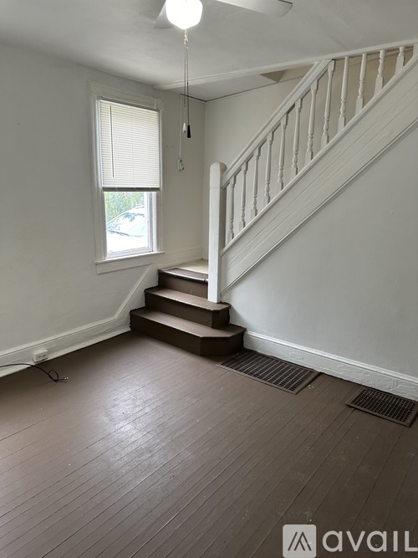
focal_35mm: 24
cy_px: 279
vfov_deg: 71.6
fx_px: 387
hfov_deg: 56.8
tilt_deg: -12.9
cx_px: 209
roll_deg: -2.9
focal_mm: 6.86
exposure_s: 1/60
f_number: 1.78
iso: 125
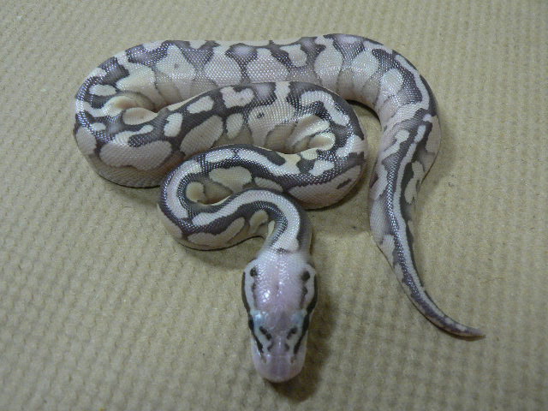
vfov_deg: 39.7
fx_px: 570
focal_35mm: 36
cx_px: 274
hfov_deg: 51.4
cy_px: 206
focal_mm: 6
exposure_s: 1/13
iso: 200
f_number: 2.8
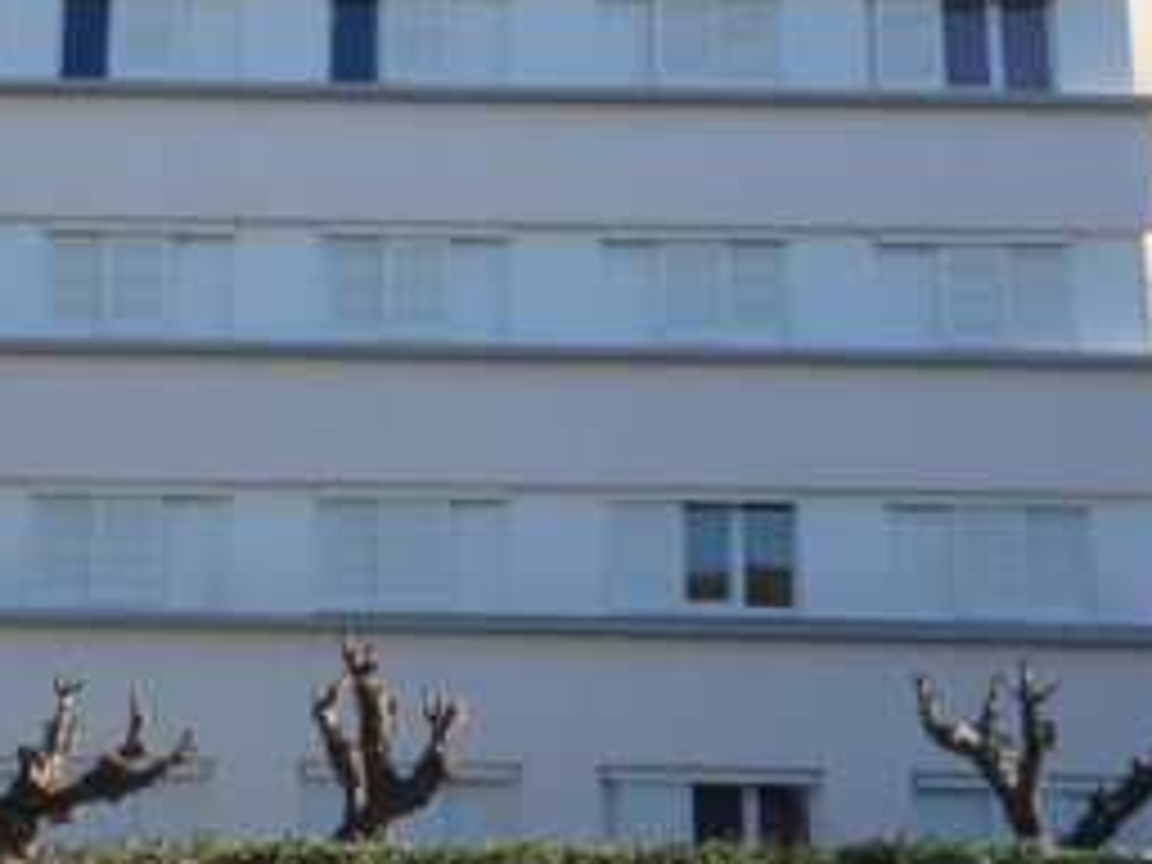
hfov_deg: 28.7
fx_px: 2230
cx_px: 360
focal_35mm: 67
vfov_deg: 21.9
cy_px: 333
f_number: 2.4
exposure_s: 1/713
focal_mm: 4.12
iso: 50
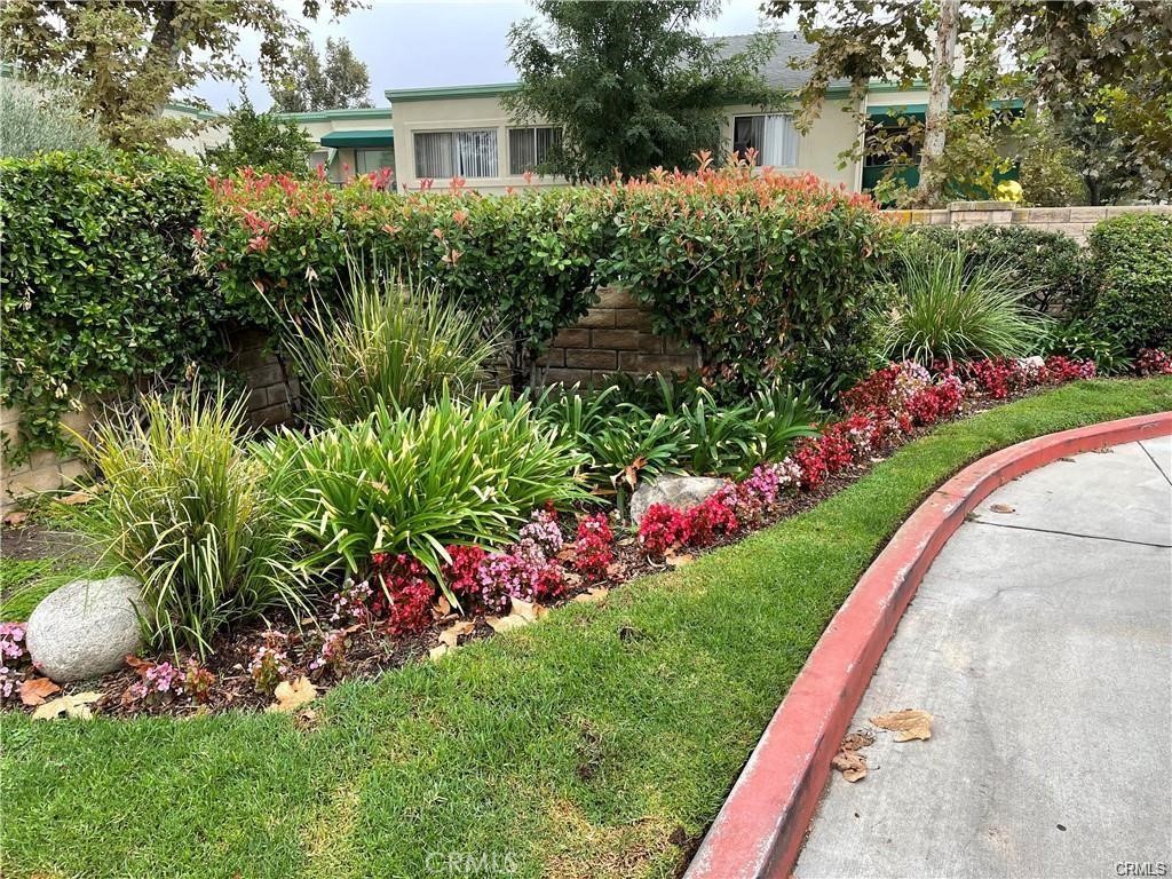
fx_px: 880
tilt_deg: -13.3
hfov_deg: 67.3
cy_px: 440
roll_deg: +0.6
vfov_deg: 53.1
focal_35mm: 26
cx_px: 586
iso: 32
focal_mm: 4.2
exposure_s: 1/126
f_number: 1.6
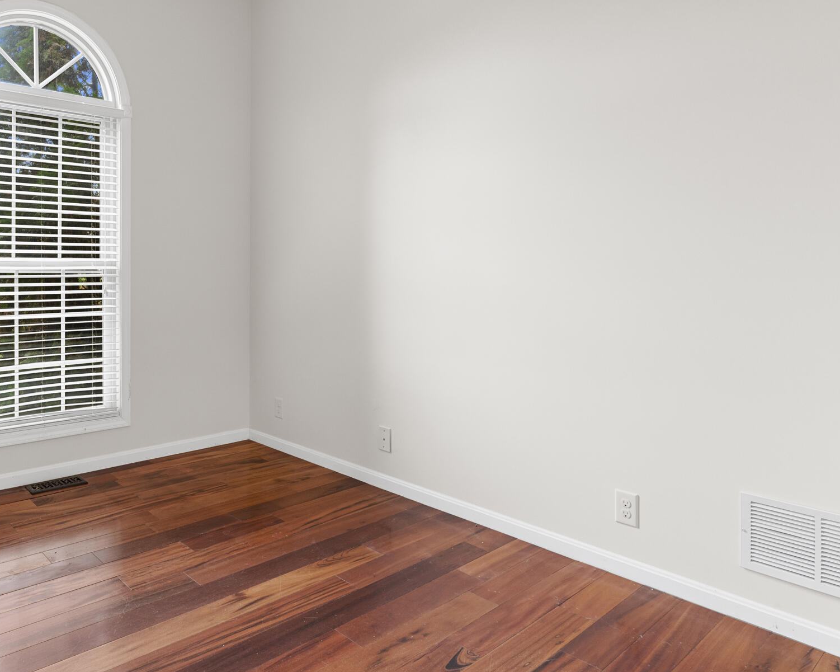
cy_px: 274
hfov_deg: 66.3
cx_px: 280
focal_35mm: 25
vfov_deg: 56.4
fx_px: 621
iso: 400
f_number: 9
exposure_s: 1
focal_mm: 16
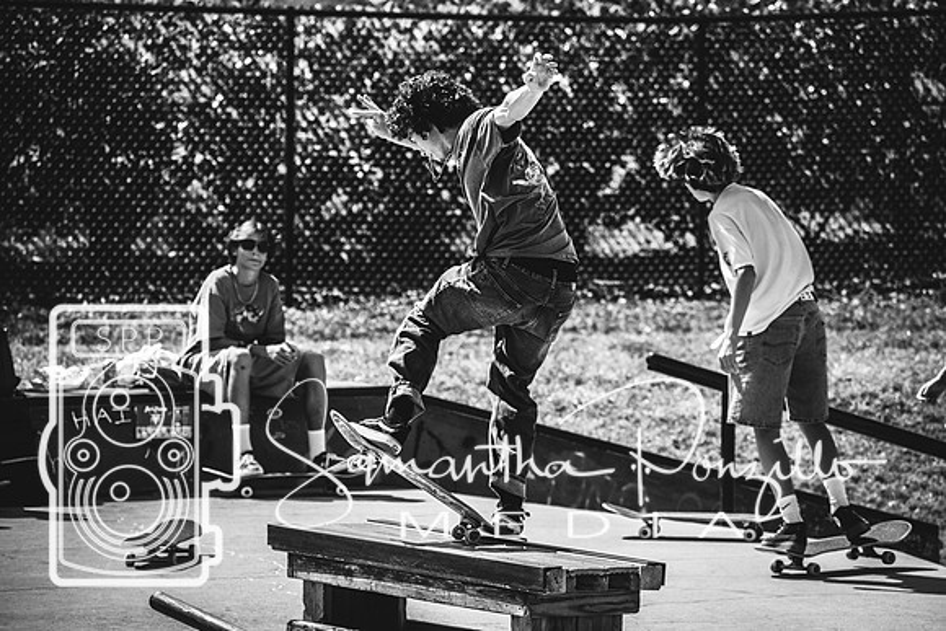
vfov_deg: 5.1
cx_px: 473
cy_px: 316
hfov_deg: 7.6
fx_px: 7096
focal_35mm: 270
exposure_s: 1/2000
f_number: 5.6
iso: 280
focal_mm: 180
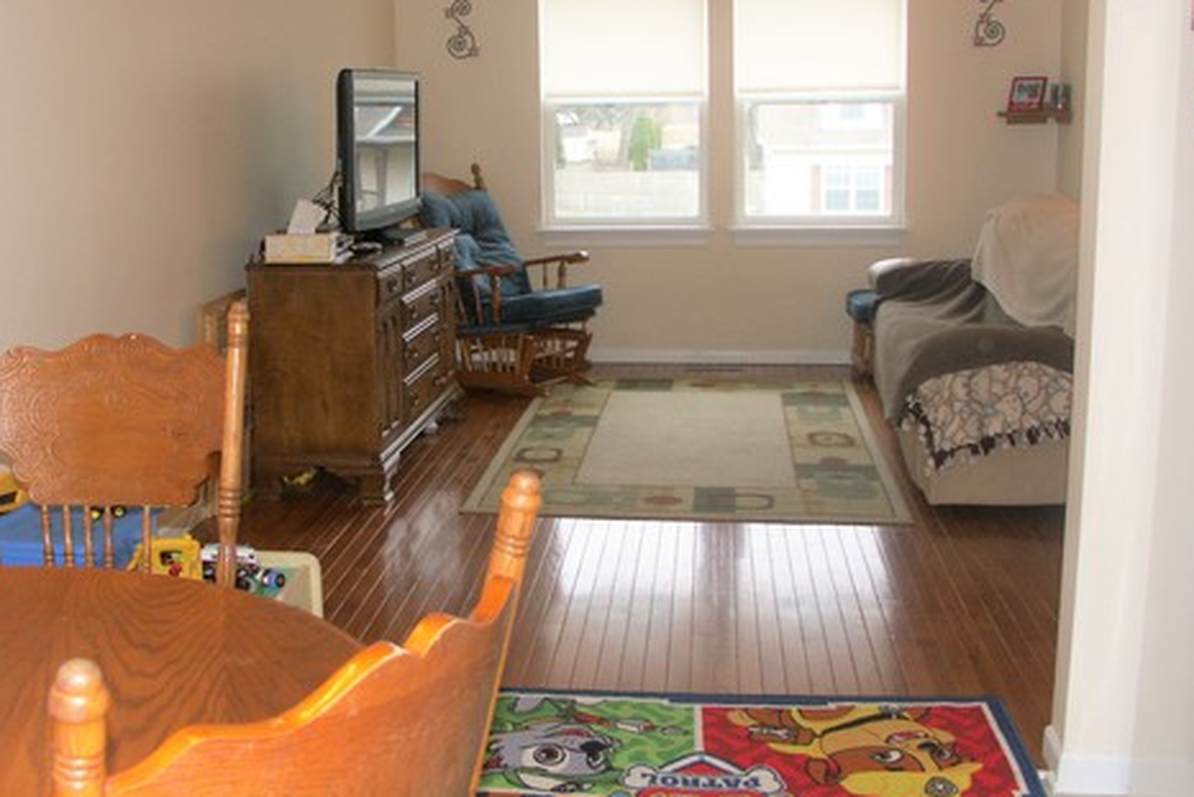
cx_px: 489
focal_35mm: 40
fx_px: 1327
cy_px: 374
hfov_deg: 48.2
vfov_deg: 33.4
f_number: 2.8
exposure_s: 1/50
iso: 200
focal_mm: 7.21
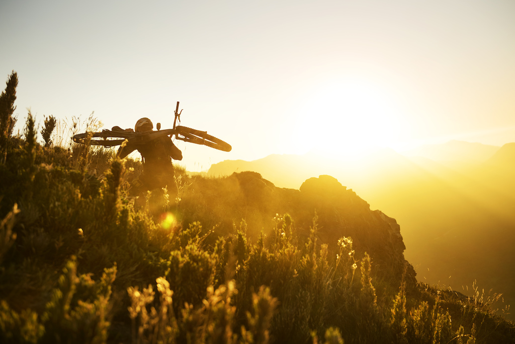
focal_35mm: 52
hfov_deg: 38.2
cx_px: 258
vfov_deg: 26.0
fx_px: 744
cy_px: 172
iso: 160
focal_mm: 52
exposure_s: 1/1000
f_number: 3.5
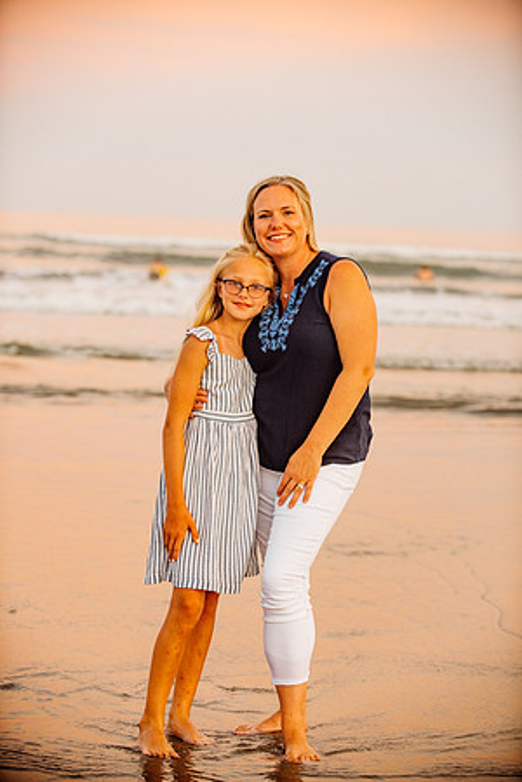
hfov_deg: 14.0
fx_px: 2131
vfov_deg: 20.8
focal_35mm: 98
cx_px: 261
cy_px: 391
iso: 200
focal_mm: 98
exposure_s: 1/200
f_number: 3.2
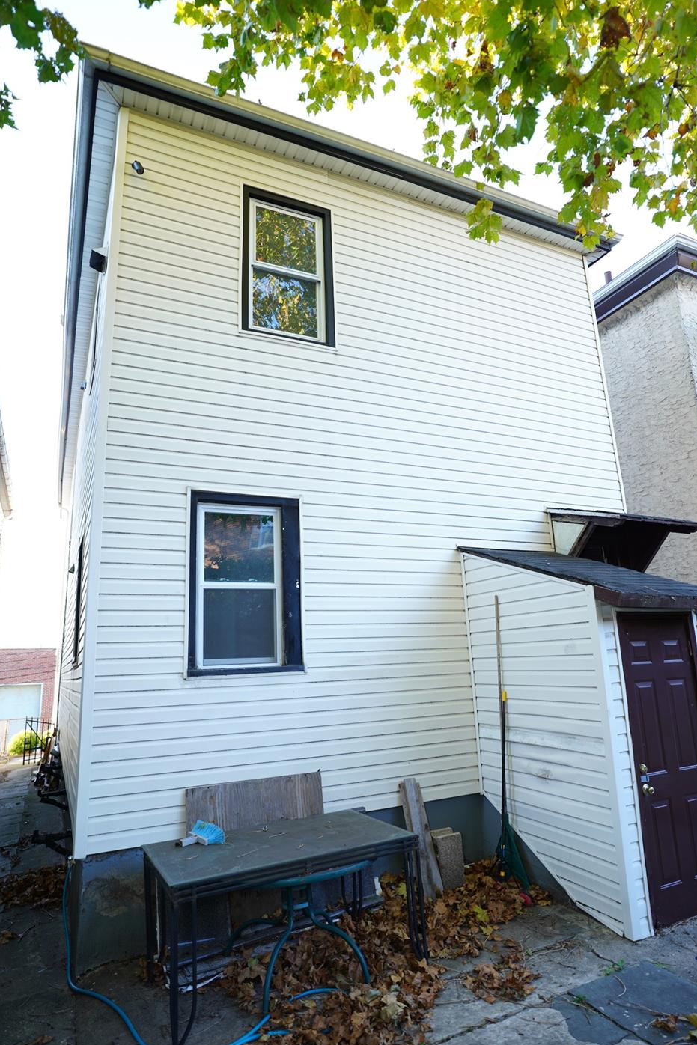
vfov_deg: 78.6
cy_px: 509
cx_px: 359
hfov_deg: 57.2
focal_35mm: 22
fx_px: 639
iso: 160
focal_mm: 20
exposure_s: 1/200
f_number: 1.8
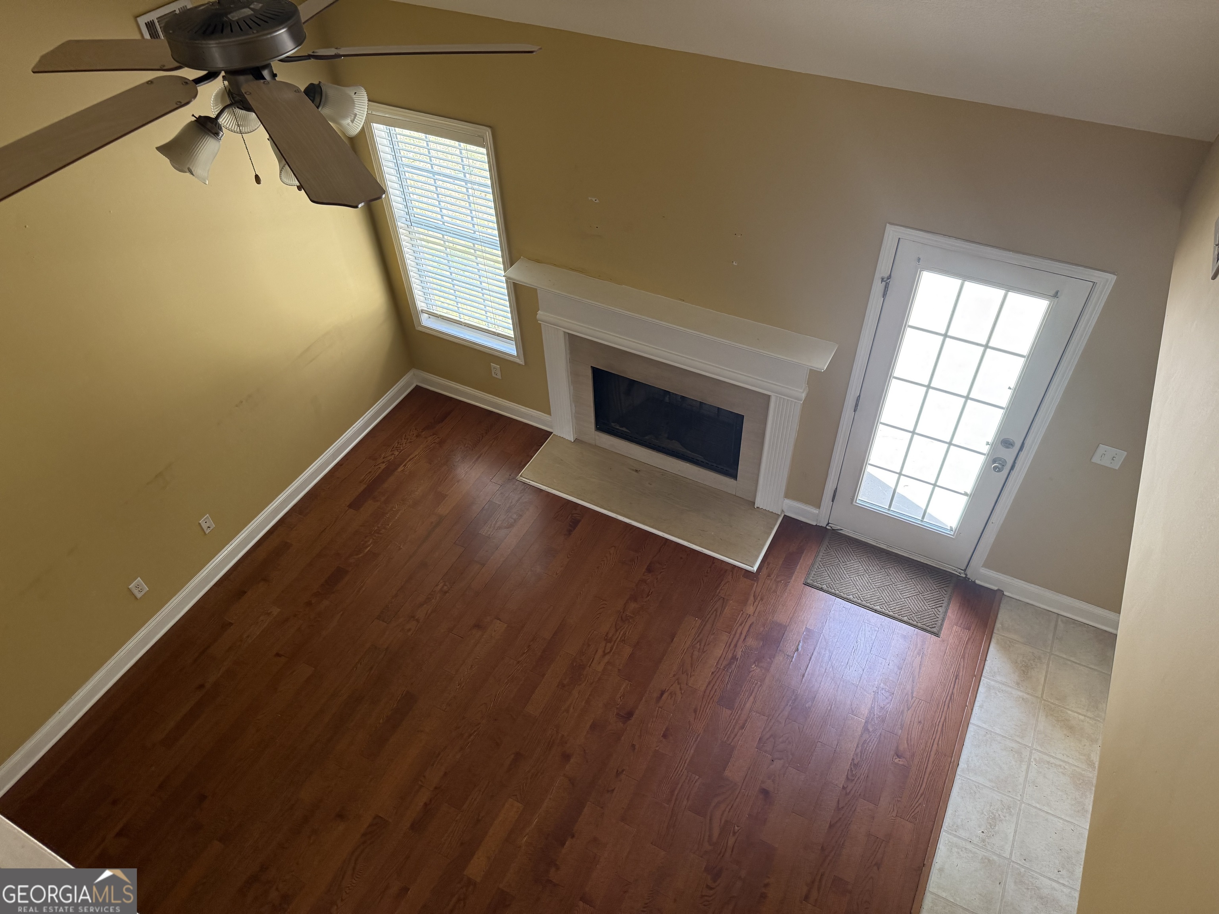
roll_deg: +2.4
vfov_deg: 56.8
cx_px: 610
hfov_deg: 71.6
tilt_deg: -43.5
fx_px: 845
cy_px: 457
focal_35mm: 24
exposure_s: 1/167
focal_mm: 6.76
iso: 200
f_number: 1.78
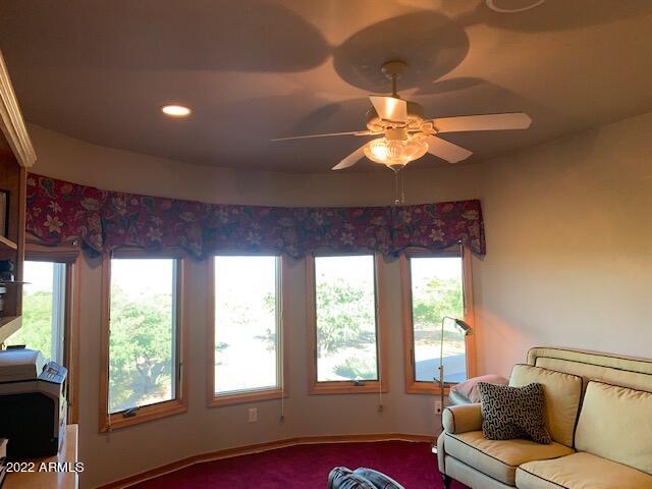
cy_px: 244
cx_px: 326
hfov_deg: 67.3
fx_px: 490
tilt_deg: +4.4
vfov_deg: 53.1
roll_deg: +0.4
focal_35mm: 26
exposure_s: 1/60
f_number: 1.8
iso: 64
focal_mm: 4.25
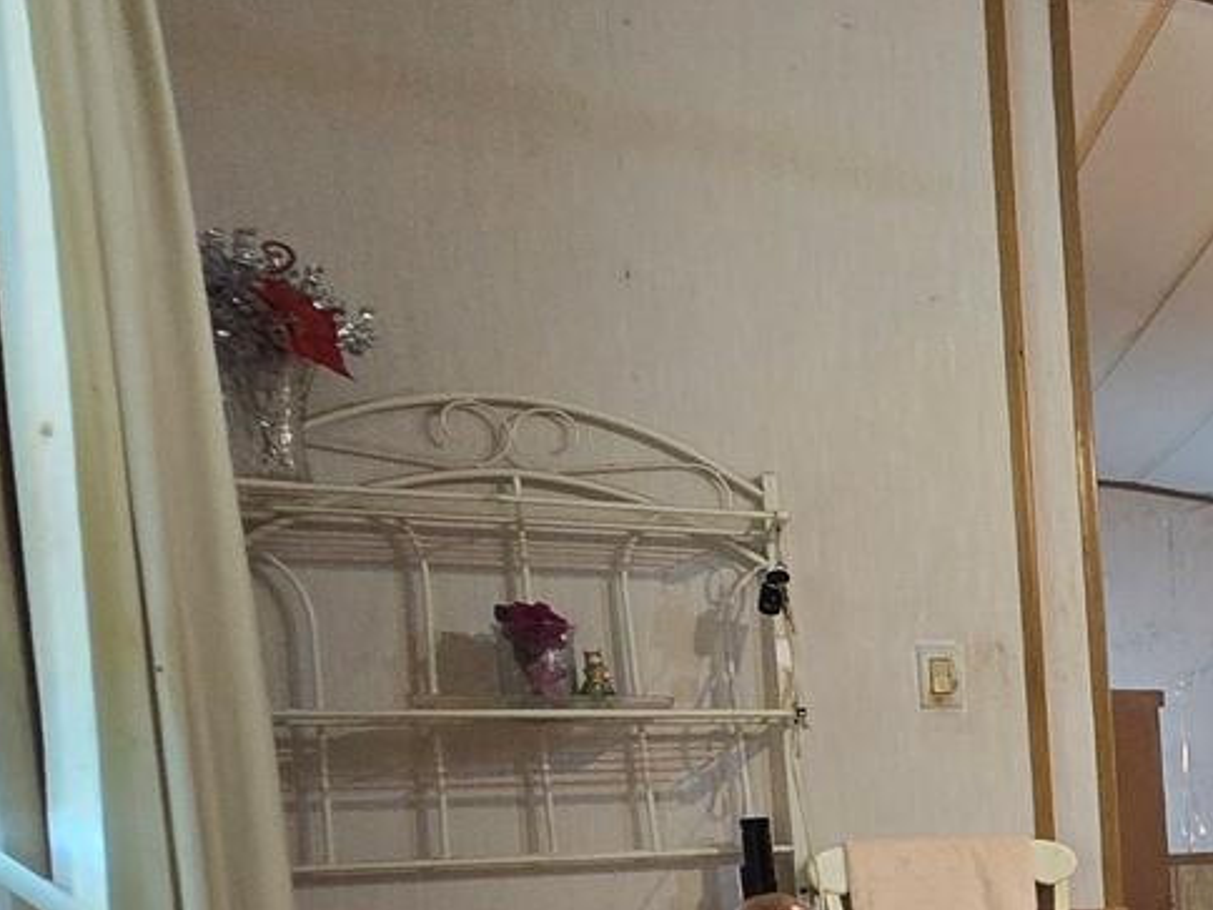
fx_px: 1507
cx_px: 1917
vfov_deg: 30.9
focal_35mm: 43
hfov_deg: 26.8
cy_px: 933
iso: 320
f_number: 2.2
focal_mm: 2.2
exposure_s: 1/60
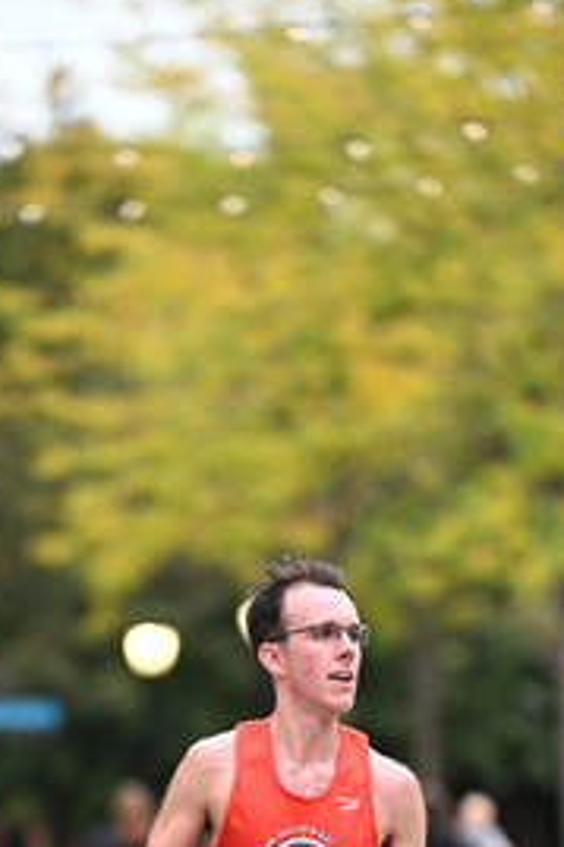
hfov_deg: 3.4
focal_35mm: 399
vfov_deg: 5.2
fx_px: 9388
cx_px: 279
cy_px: 844
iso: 1600
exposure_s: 1/800
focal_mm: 195
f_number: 2.8
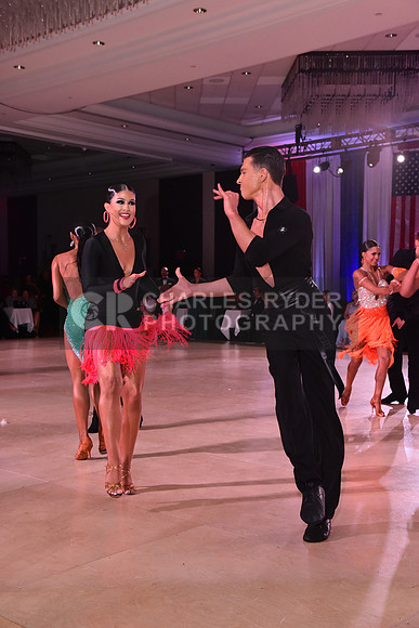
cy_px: 314
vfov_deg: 42.7
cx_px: 210
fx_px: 803
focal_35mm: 46
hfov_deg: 29.3
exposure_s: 1/320
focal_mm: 46
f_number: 6.3
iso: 2500
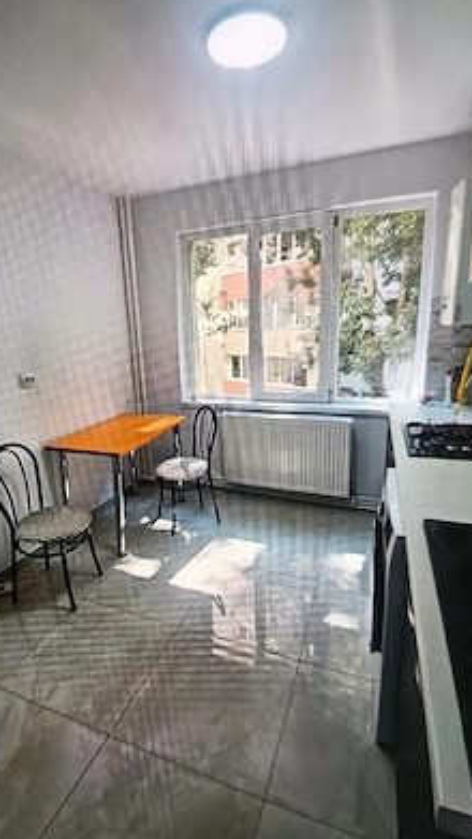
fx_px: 667
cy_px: 414
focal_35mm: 30
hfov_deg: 38.7
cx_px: 172
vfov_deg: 64.3
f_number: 1.8
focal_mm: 3.98
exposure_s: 1/33.3
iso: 320
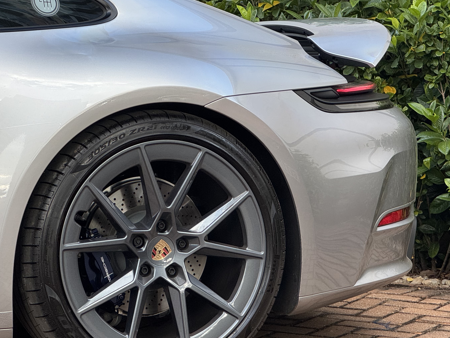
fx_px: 1495
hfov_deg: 17.1
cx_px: 217
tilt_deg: -3.1
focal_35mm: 115
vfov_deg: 12.9
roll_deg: +0.3
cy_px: 157
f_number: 2.8
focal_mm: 9
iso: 100
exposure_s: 1/99
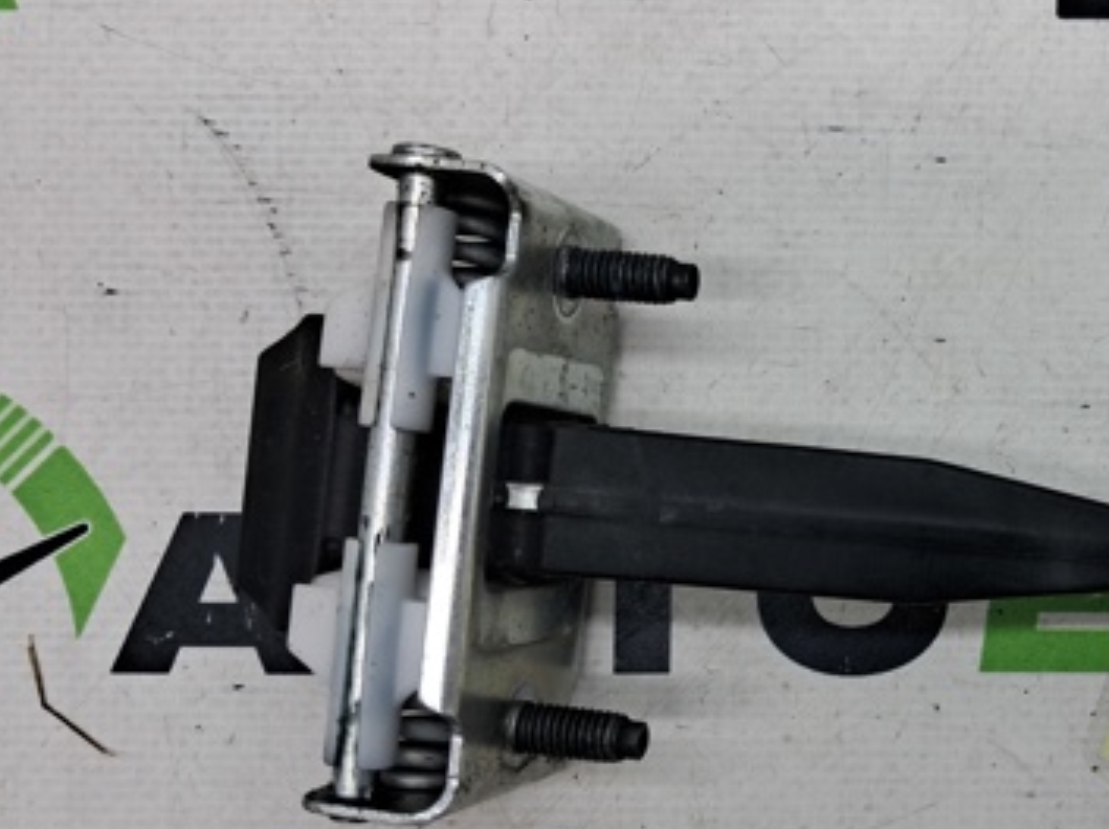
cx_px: 939
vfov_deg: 29.6
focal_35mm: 49
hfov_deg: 37.1
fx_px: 1568
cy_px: 444
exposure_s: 1/60
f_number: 1.8
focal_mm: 4
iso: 50
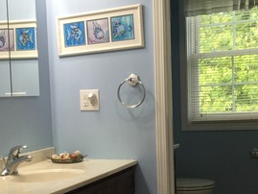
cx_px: 79
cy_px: 151
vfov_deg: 21.1
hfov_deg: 27.9
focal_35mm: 69
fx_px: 515
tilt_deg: -5.1
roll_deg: +1.0
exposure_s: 1/30
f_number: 2.2
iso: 40
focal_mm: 4.15
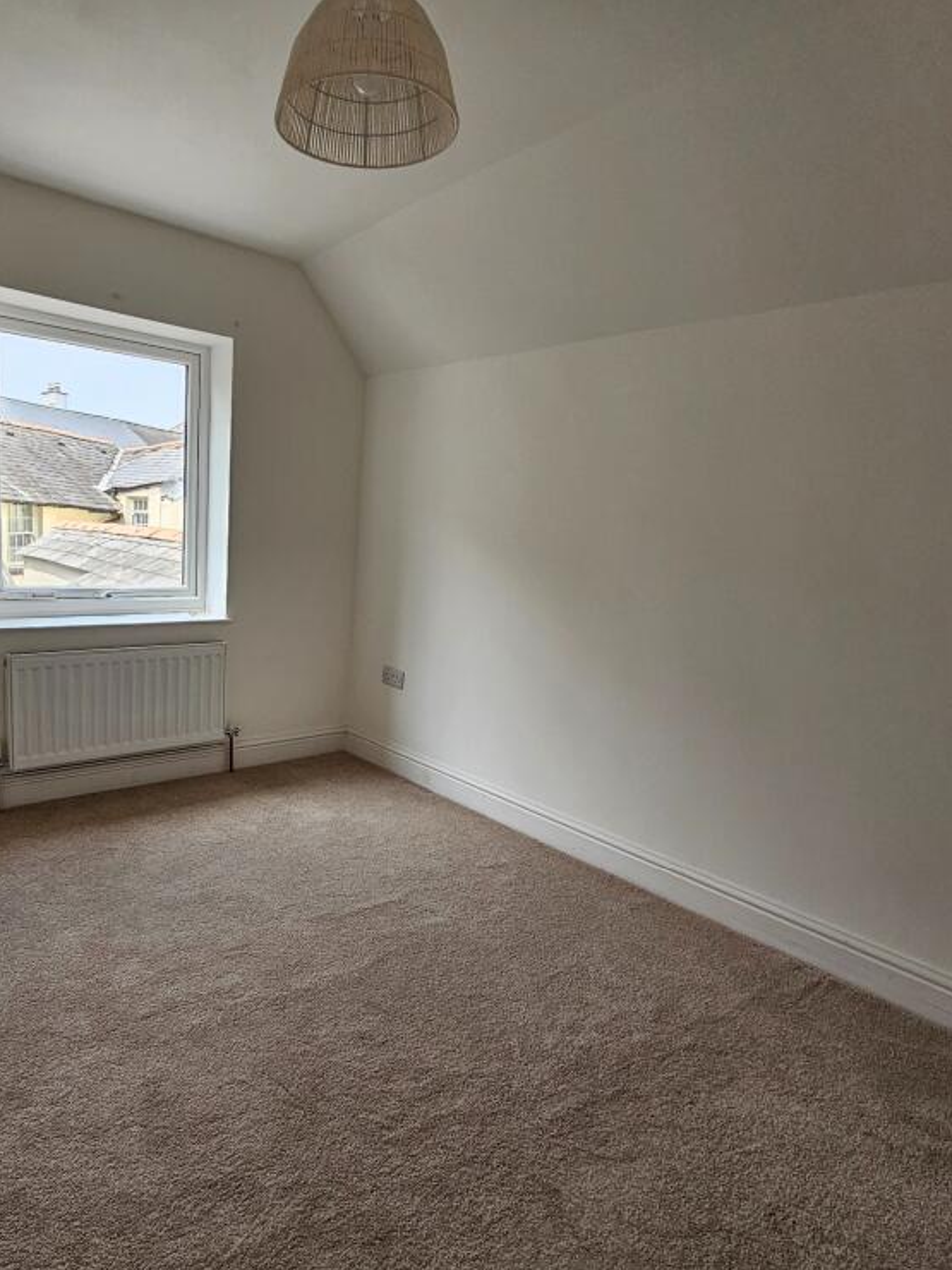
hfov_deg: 70.4
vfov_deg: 87.8
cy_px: 628
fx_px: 660
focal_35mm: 18
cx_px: 353
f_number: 2.2
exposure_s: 1/221
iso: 80
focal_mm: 2.2
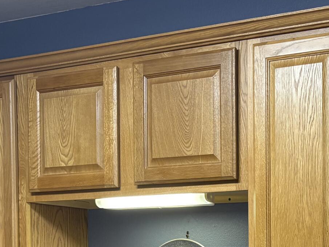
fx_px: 817
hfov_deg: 21.7
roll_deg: +0.0
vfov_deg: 16.3
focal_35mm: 86
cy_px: 312
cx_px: 347
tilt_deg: -2.4
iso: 160
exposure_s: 1/60
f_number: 1.6
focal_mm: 5.96
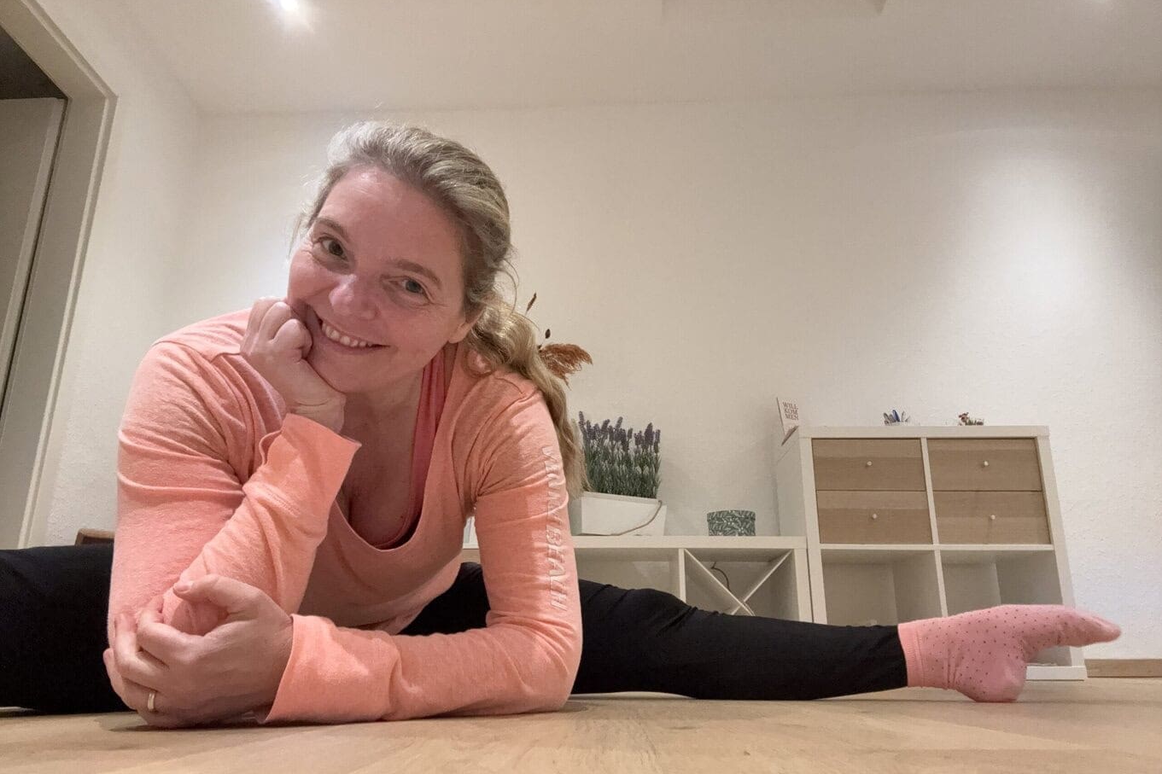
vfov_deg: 53.0
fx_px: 775
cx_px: 582
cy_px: 433
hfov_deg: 73.8
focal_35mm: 24
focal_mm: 2.7
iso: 250
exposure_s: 1/33
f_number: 1.9
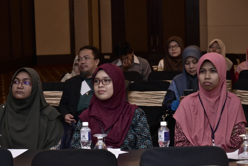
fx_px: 789
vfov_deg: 12.0
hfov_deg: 17.9
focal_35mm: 115
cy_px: 83
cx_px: 122
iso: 1000
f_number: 6.3
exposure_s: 1/50
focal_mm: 75
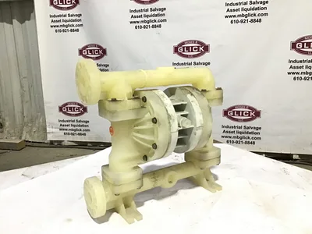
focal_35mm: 31
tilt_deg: -13.2
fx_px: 279
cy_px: 117
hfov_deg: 58.4
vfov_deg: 45.4
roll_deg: +0.4
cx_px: 156
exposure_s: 1/30
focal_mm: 3.3
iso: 125
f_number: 2.4
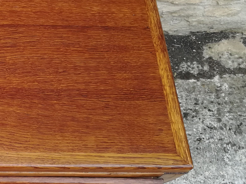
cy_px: 49
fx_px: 469
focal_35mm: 66
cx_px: -57
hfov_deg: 25.9
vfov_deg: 22.1
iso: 50
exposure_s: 1/133
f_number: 2.2
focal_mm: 3.83
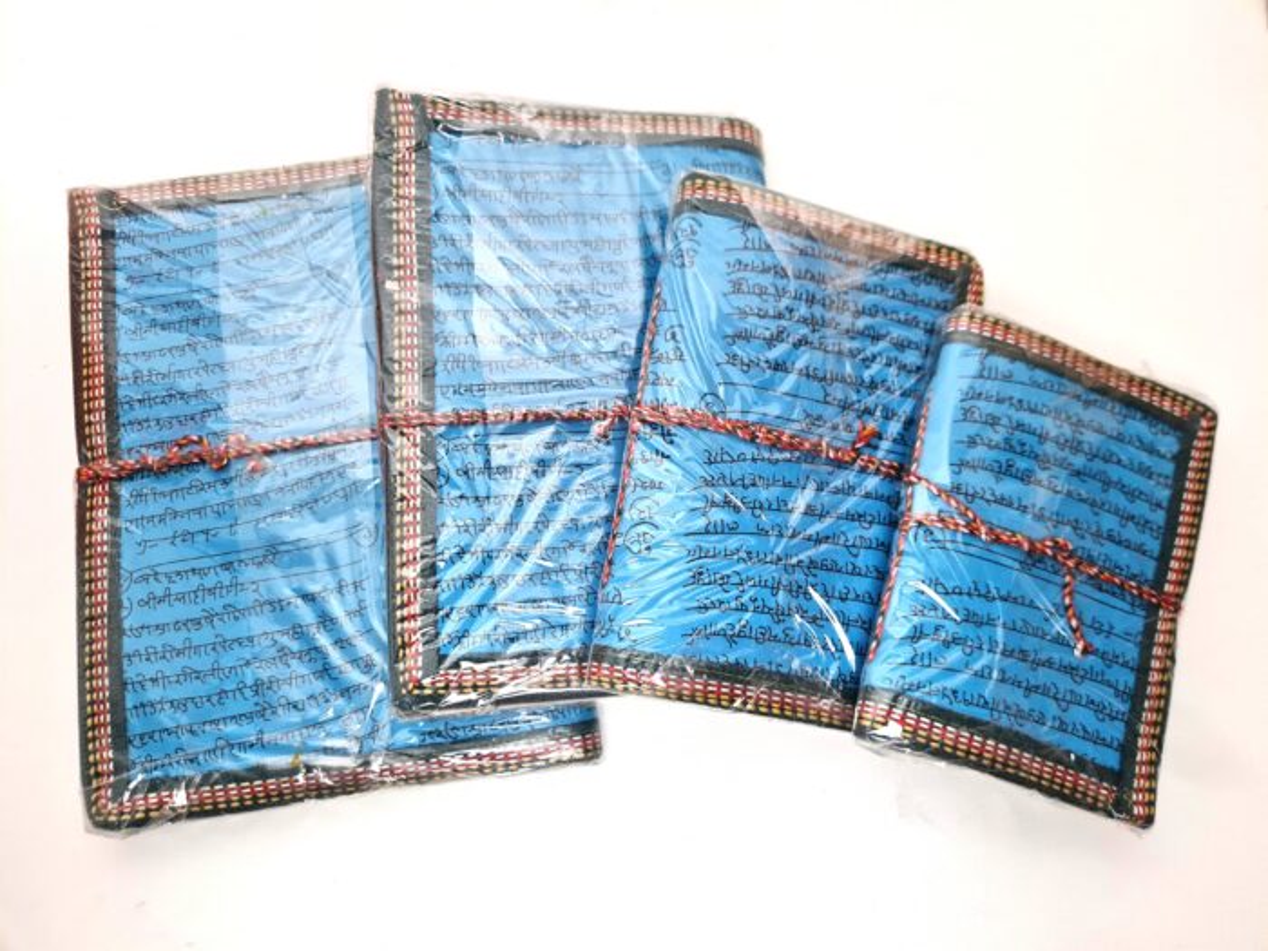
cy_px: 476
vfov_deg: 53.1
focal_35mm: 26
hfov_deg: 67.3
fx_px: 952
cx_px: 634
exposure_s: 1/120
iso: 125
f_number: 1.8
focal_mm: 5.4
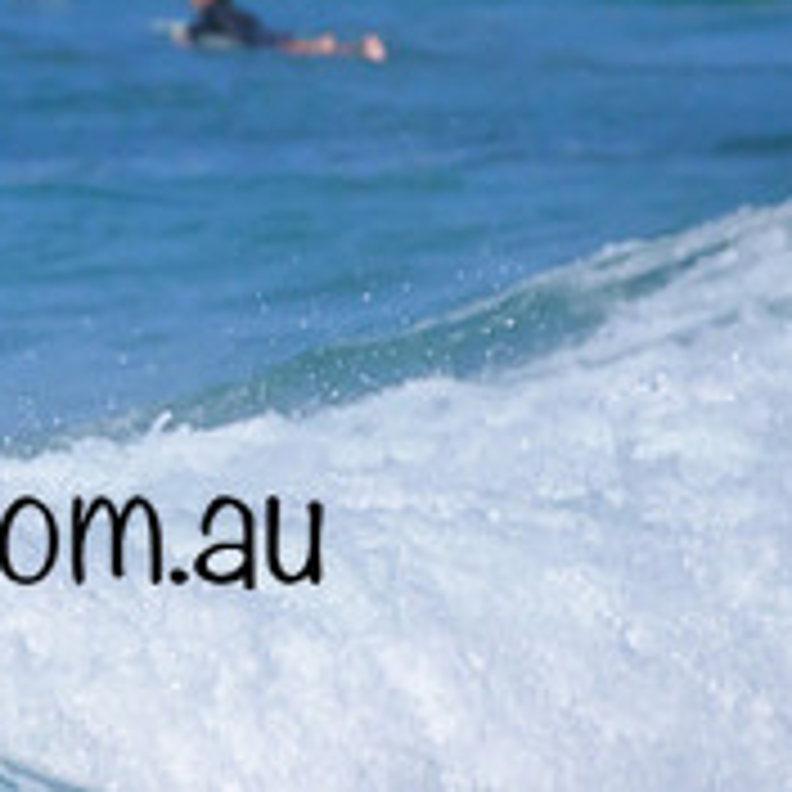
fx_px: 72324
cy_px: 479
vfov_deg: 0.6
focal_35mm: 2794
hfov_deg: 0.6
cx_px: -153
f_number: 11
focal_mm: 1000
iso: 2800
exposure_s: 1/2000
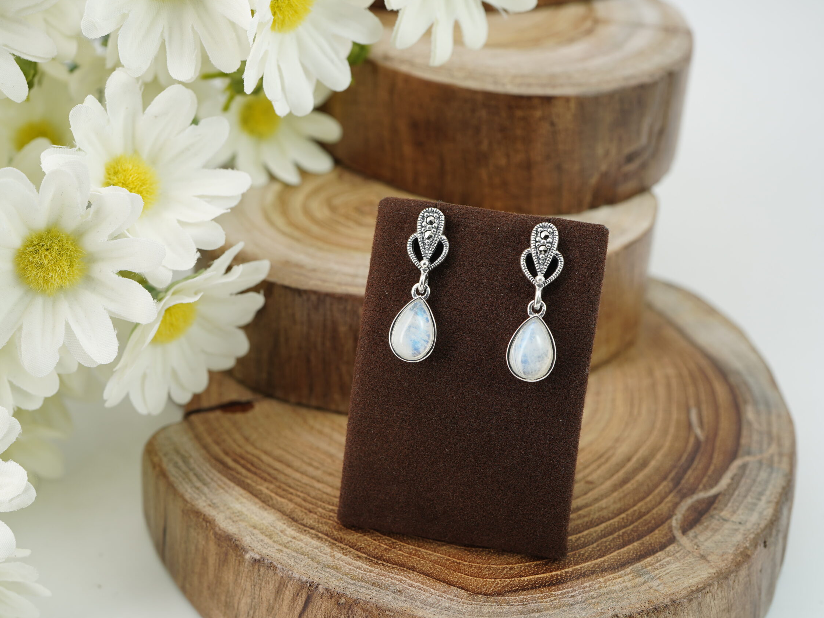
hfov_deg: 34.9
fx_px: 1309
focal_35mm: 55
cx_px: 359
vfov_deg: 26.6
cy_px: 306
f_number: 7.1
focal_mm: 50
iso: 200
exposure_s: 1/50
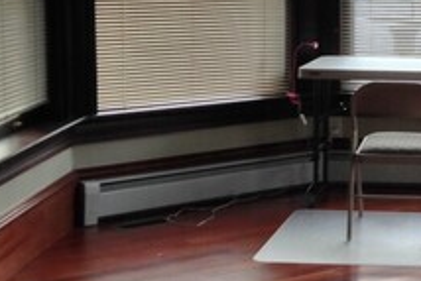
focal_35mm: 107
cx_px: 457
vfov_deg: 12.8
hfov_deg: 18.4
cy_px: 73
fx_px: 1252
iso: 50
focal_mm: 4.12
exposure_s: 1/20
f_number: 2.4
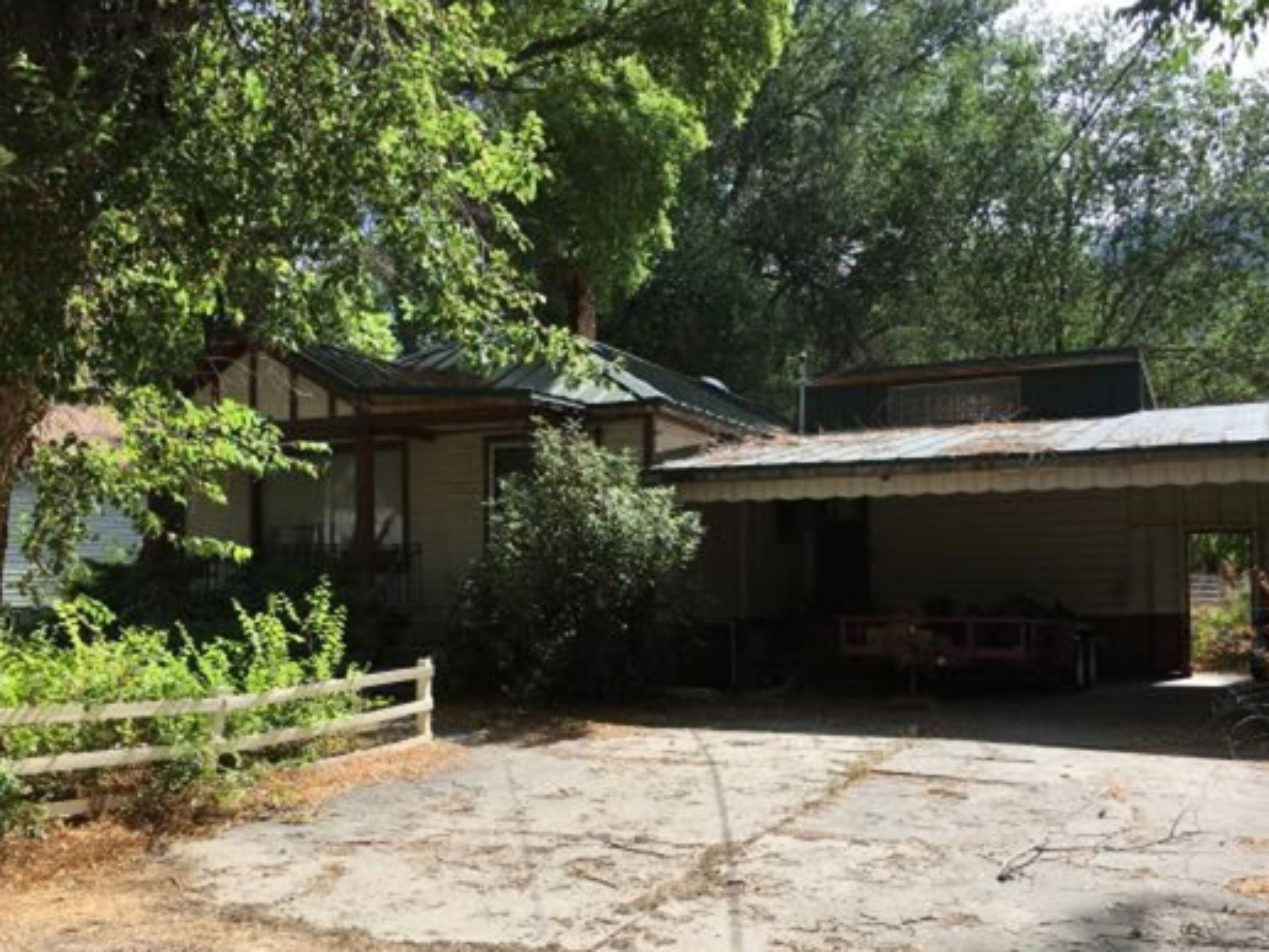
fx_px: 1320
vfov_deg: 39.5
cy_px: 563
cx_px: 666
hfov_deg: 51.3
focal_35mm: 36
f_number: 2.2
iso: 25
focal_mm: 4.15
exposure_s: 1/630
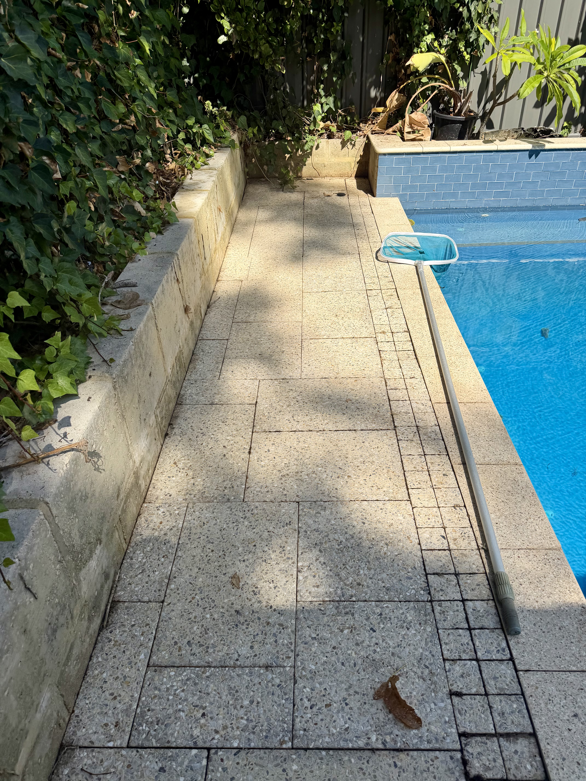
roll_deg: +3.7
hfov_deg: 56.8
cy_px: 390
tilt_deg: -38.7
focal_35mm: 24
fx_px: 542
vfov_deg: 71.6
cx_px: 293
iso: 80
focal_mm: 6.76
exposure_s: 1/3425
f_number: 1.78
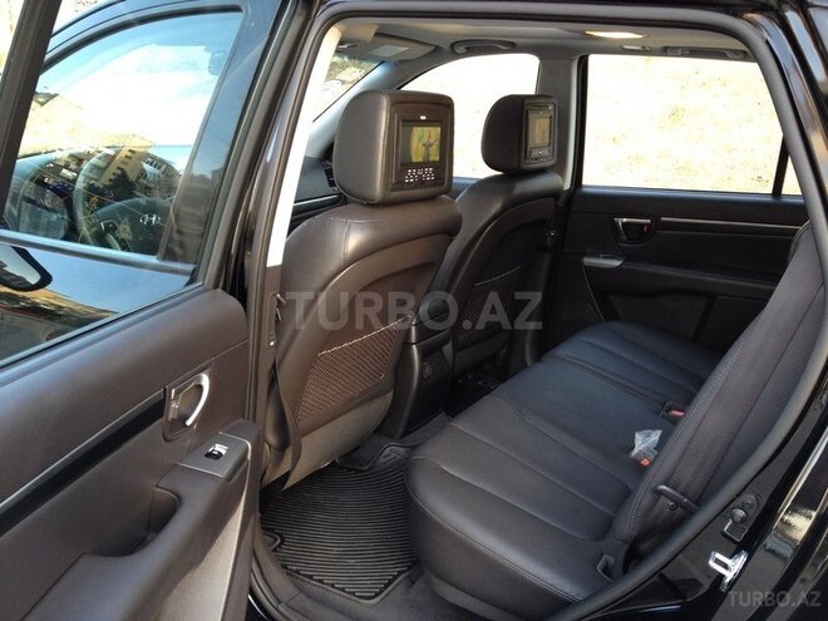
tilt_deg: -14.3
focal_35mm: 35
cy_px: 310
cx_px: 414
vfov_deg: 40.7
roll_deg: -1.4
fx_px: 837
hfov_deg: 52.6
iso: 64
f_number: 2.4
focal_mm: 4.28
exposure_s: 1/20
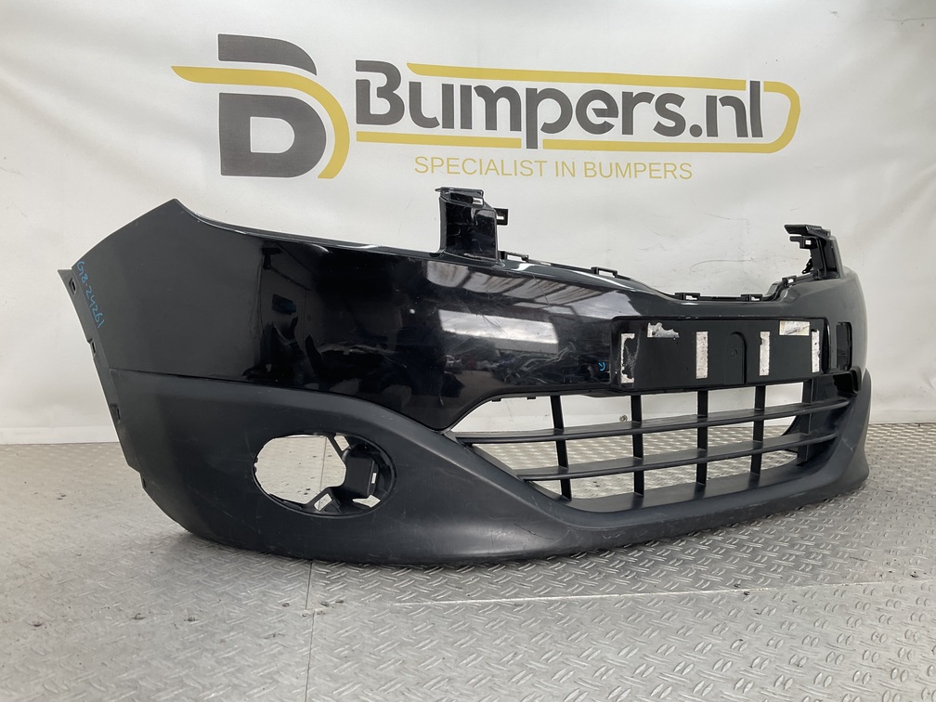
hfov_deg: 61.7
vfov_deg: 48.2
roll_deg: -0.6
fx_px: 784
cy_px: 351
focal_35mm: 29
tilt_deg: -6.6
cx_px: 468
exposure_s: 1/120
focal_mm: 3
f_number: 1.8
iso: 20
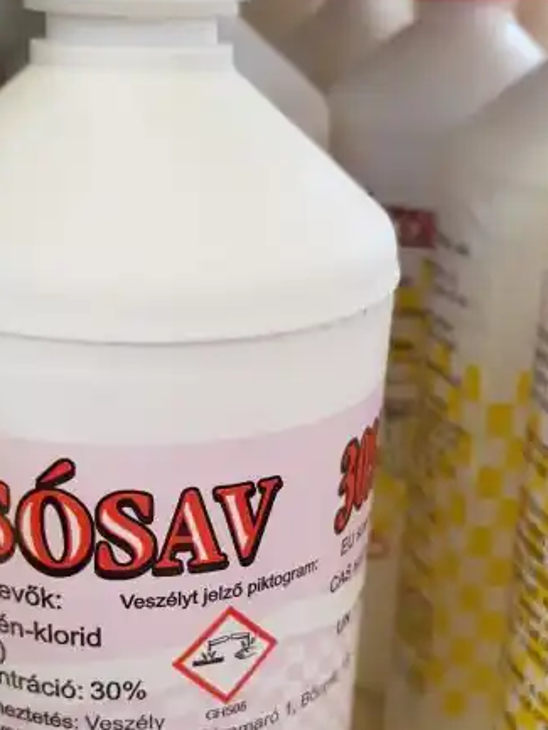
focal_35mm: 48
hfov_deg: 30.1
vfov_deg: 39.2
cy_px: 489
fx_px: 1013
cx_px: 192
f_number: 1.7
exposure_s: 1/33
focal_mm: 4.2
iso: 250
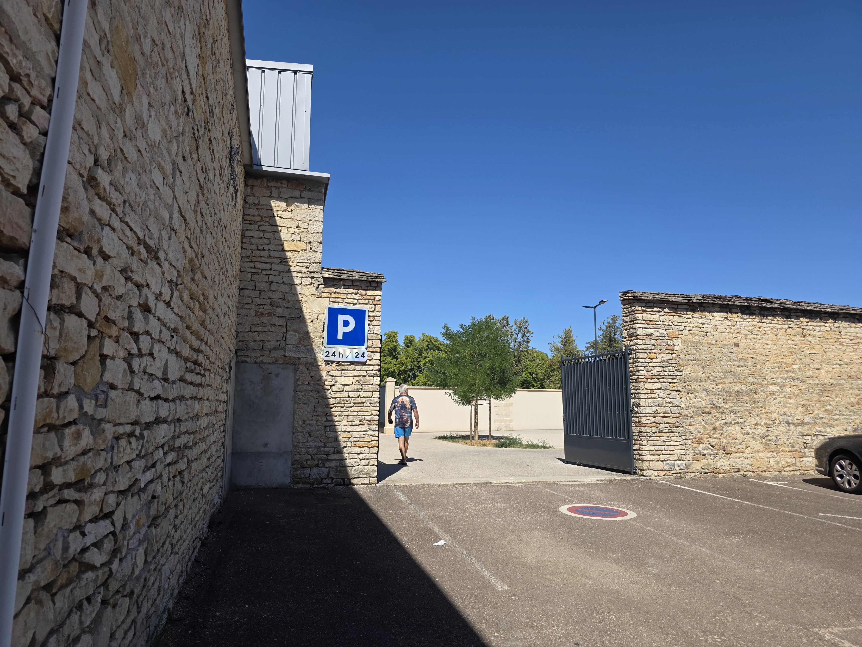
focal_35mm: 23
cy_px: 324
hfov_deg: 73.9
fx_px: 573
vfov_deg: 58.9
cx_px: 431
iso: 80
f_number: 1.7
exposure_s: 1/5958
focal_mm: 6.3
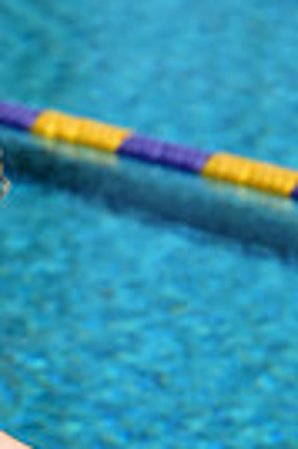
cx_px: -156
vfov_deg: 4.3
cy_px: 697
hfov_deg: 2.9
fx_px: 5925
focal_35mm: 476
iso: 64
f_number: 8
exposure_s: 1/250
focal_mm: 110
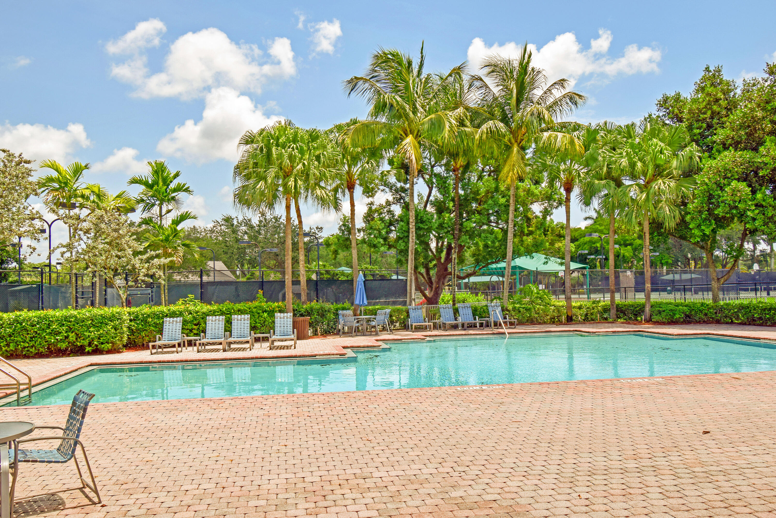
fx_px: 647
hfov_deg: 61.9
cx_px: 388
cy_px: 259
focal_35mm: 30
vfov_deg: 43.6
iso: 100
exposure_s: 1/200
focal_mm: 20
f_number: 11
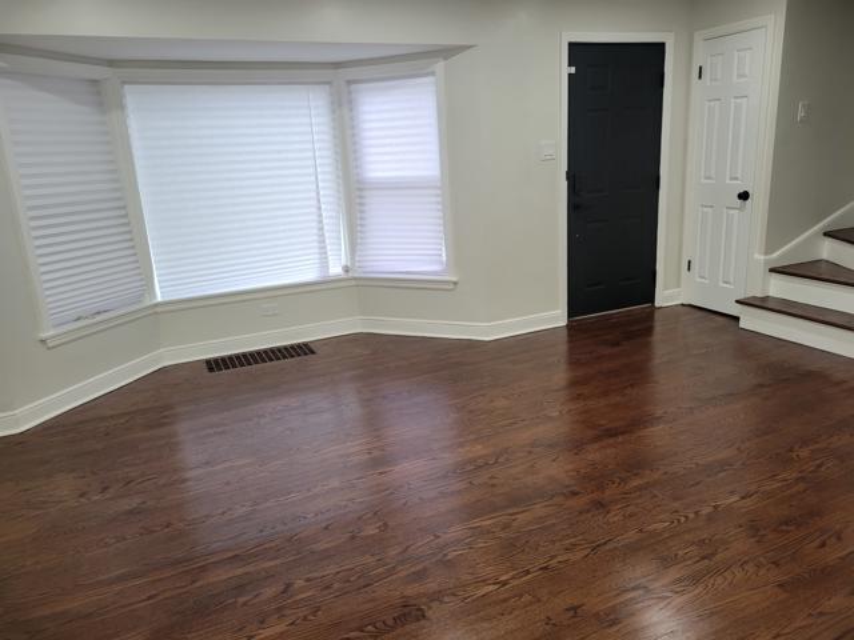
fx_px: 641
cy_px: 320
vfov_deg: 53.1
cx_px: 427
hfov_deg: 67.3
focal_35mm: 26
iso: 160
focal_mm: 5.4
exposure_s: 1/120
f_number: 1.8
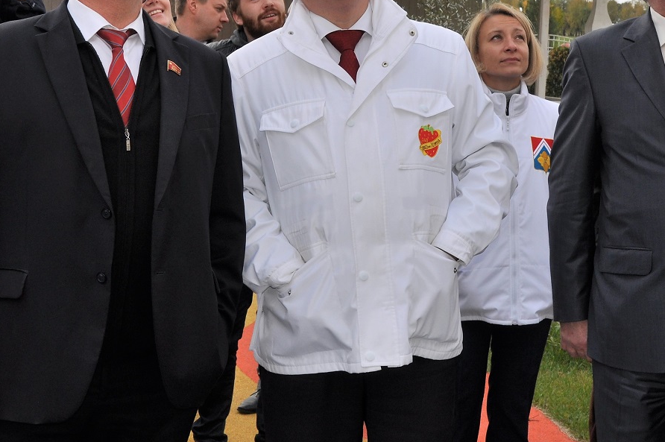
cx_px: 351
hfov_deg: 27.0
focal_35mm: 75
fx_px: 1384
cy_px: 69
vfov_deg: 17.9
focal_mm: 26
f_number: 8
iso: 200
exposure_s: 1/200
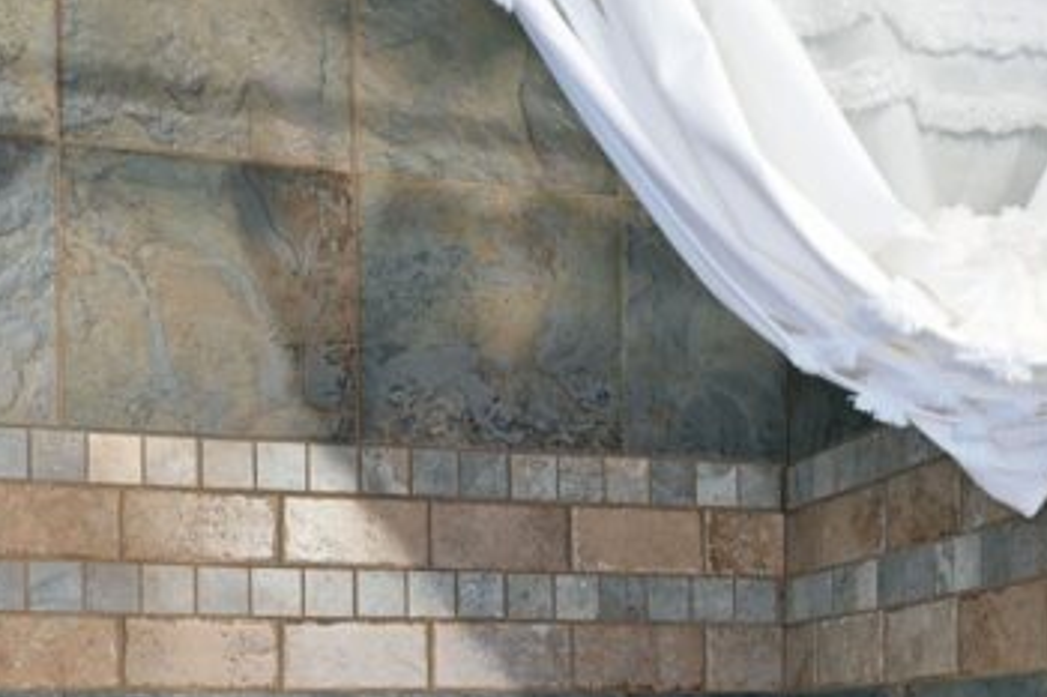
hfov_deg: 39.2
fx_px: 1445
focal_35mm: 50
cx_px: 724
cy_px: 751
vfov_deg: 25.3
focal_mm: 14.5
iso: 100
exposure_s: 1.3
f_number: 5.6
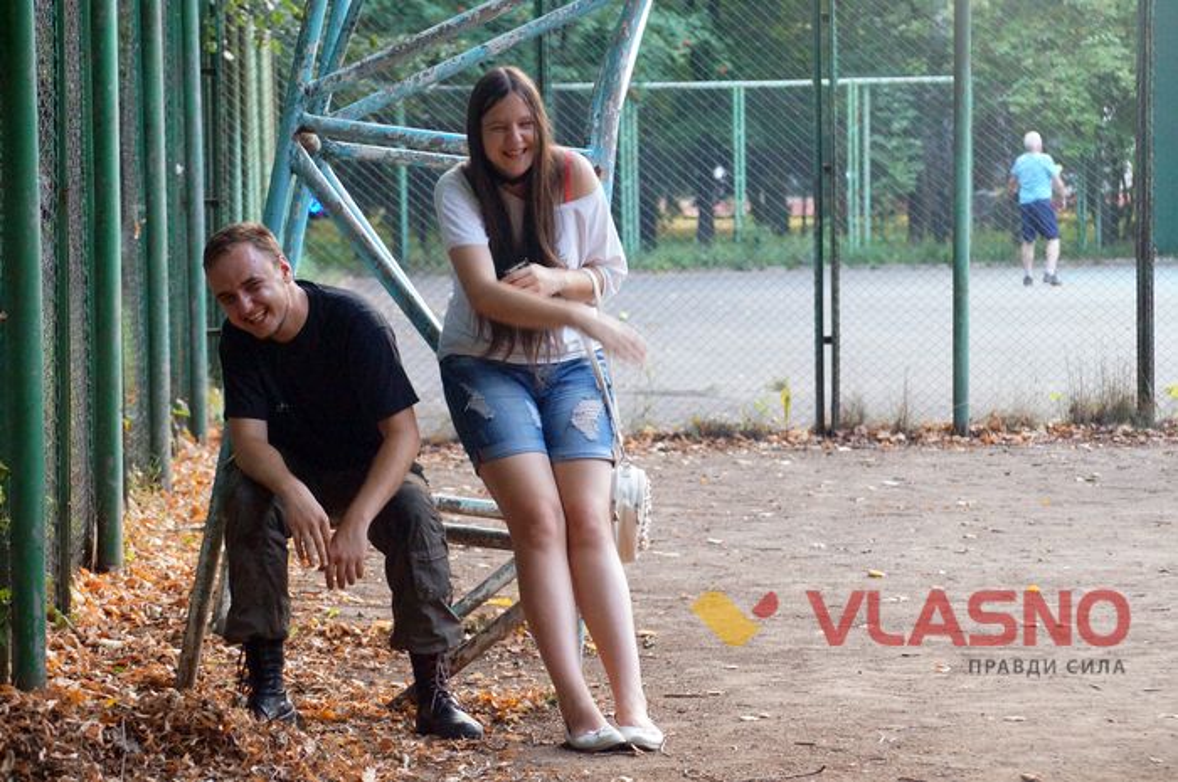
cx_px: 589
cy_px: 391
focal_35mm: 128
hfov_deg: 16.1
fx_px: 4167
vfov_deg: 10.7
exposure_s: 1/125
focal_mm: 85
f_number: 5.6
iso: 3200
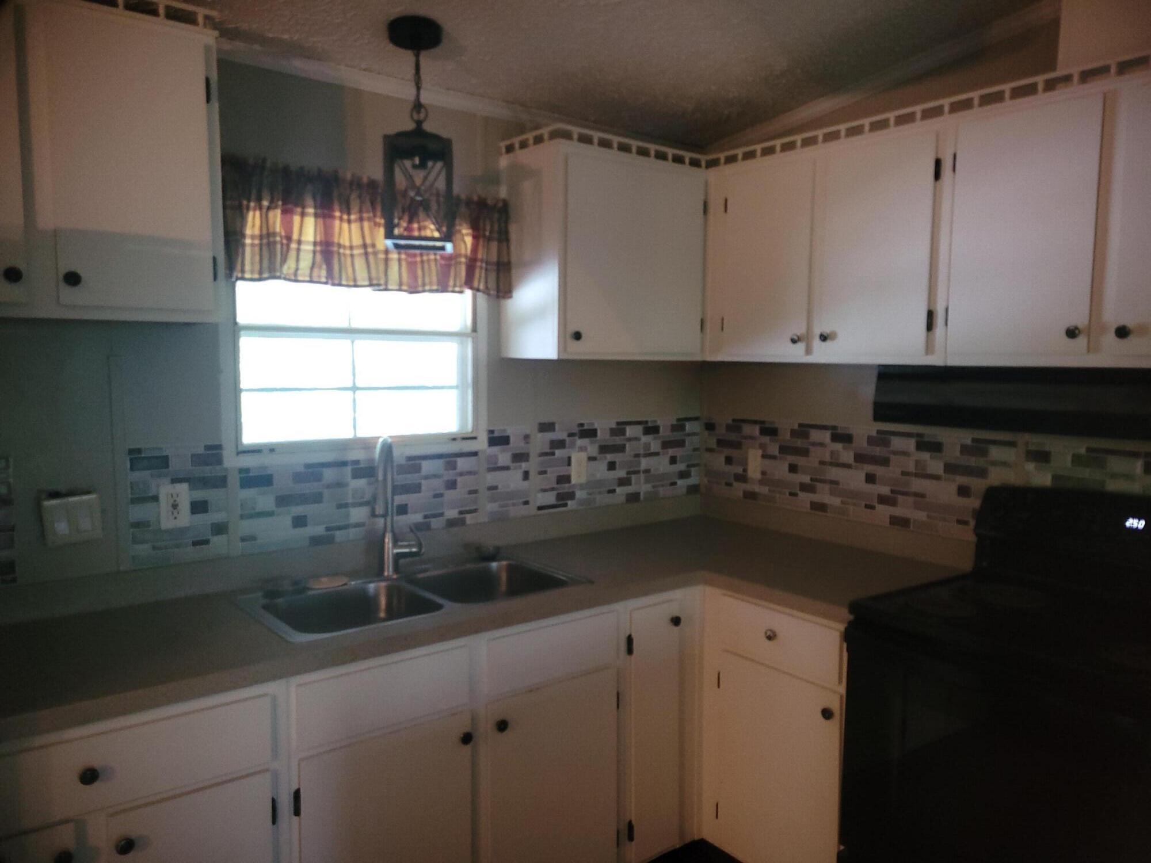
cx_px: 576
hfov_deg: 67.3
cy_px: 432
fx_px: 865
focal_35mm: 26
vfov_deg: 53.1
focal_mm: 5.4
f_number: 1.8
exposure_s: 1/40
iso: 320
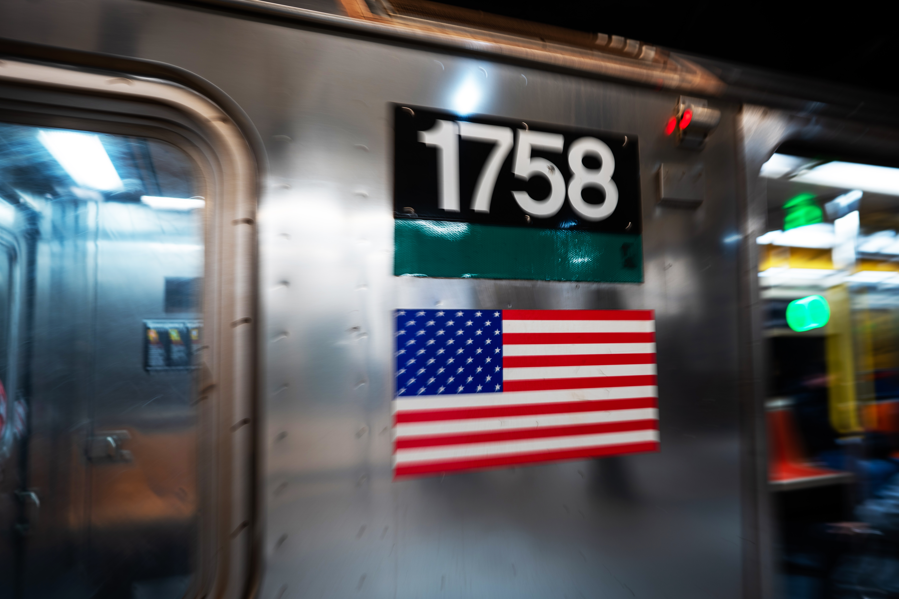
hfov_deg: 73.7
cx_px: 450
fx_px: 599
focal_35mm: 24
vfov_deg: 53.1
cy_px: 300
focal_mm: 24
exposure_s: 1/8
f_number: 2.8
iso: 50
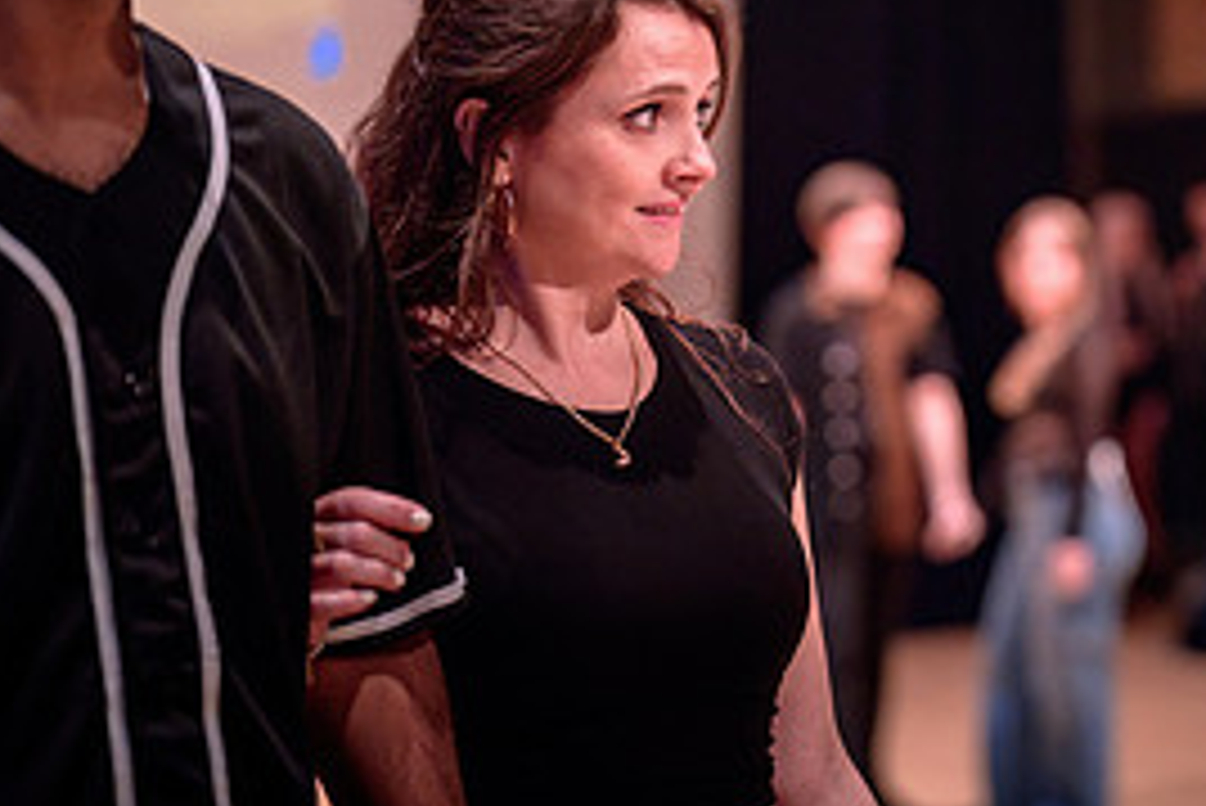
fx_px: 4190
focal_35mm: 125
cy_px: 325
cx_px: 1305
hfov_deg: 15.9
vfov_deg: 11.0
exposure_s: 1/320
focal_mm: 50
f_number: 1.4
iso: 1250
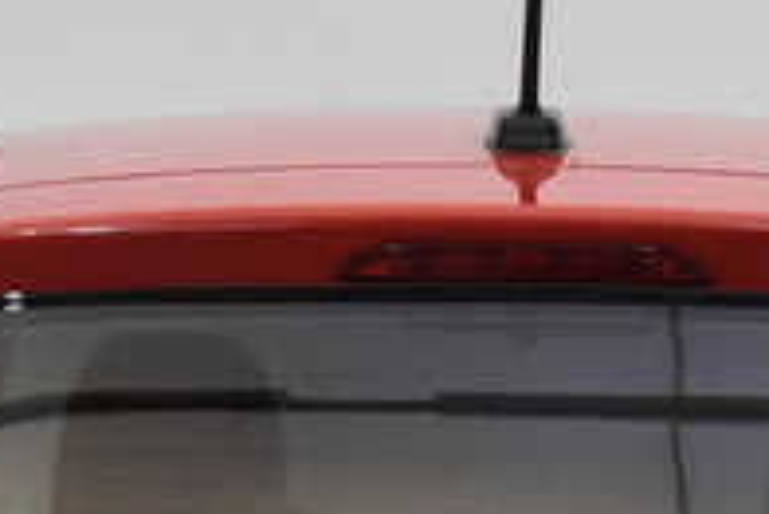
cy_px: 891
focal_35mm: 378
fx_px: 8086
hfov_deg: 5.4
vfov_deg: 3.6
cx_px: 514
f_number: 5.6
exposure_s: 1/100
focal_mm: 55
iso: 1600
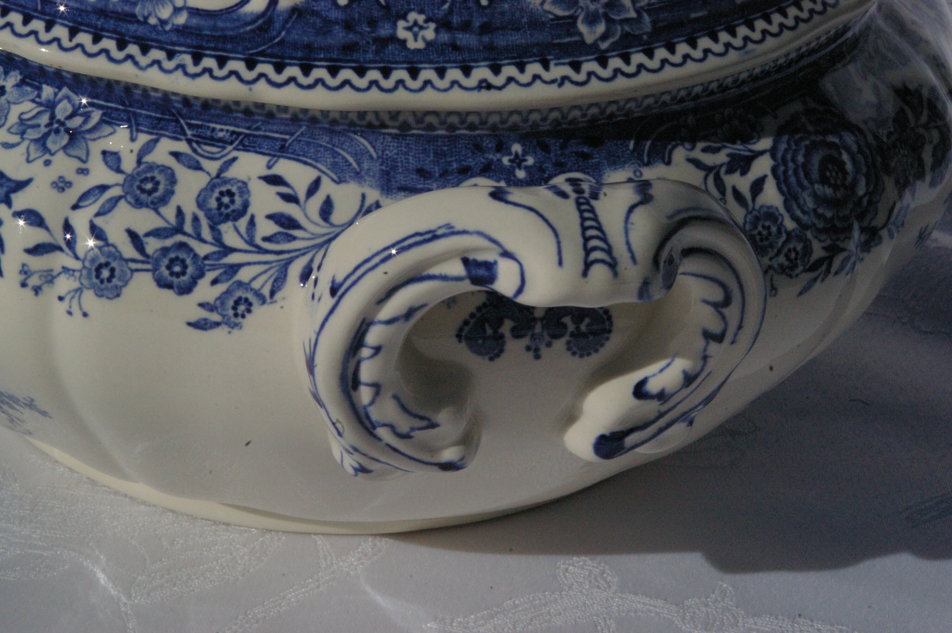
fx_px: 1030
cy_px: 316
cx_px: 476
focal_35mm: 39
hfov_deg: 49.6
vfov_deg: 34.1
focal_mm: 26
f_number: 19
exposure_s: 1/1500
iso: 1600
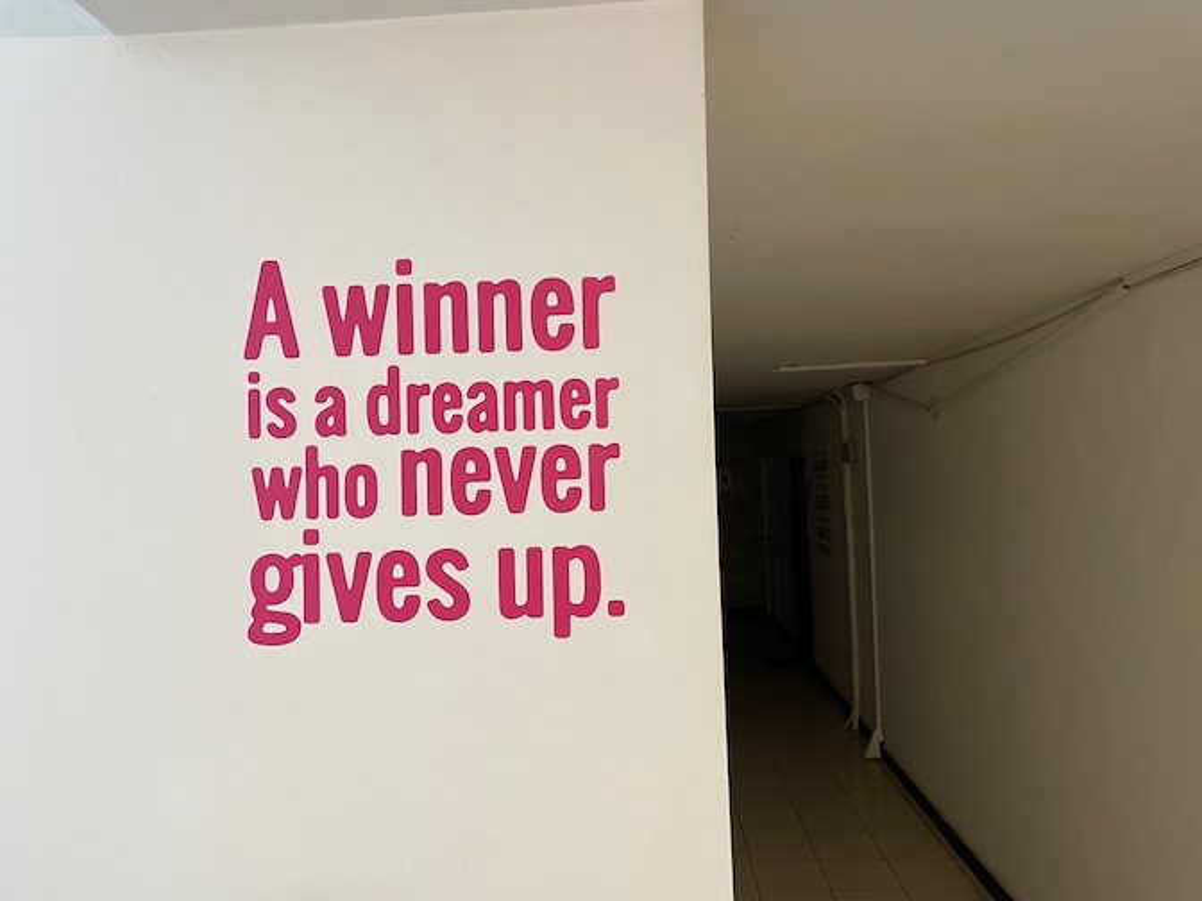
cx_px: 601
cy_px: 450
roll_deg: +1.8
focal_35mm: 26
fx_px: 903
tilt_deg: +1.4
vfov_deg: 53.1
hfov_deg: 67.3
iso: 250
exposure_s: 1/50
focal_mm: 4.2
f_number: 1.6
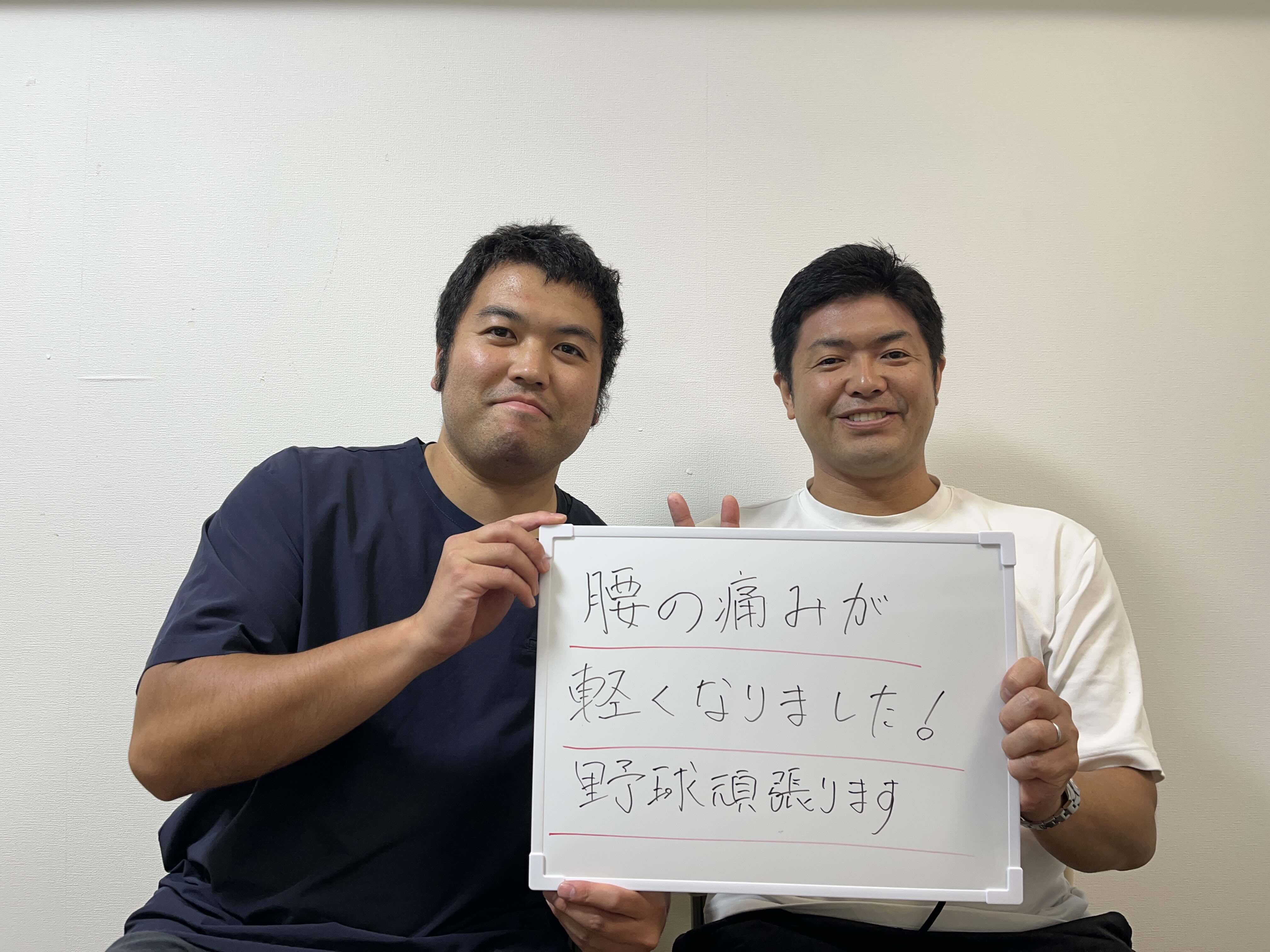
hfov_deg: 67.3
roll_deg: +0.1
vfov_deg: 53.1
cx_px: 635
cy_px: 476
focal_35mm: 26
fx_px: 954
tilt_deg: +2.7
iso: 80
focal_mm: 5.1
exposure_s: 1/50
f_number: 1.6
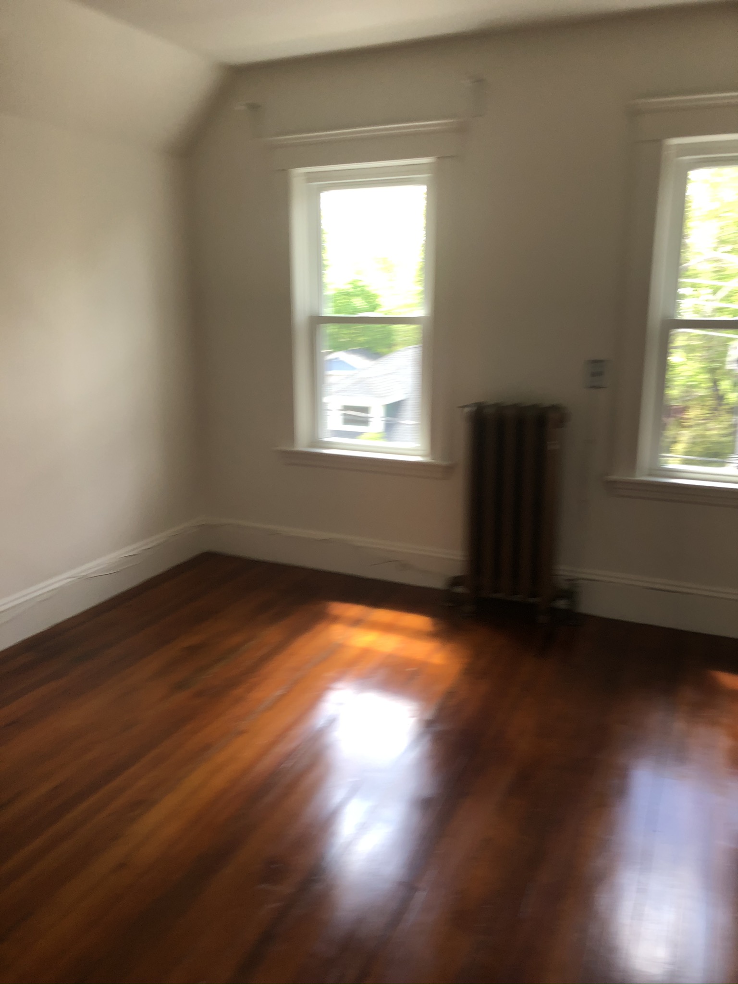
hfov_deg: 49.7
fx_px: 796
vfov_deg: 63.4
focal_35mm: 28
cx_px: 369
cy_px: 492
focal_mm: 4
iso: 64
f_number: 1.8
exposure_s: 1/120
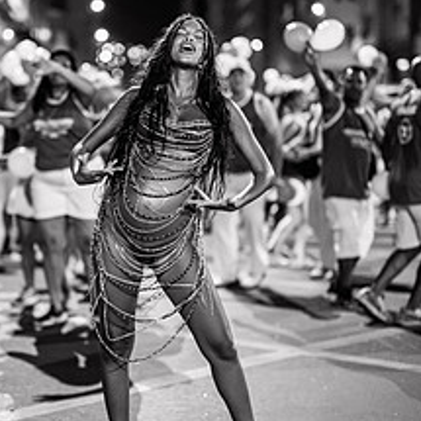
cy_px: 180
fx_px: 1225
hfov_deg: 19.5
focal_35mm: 89
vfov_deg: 19.5
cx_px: 159
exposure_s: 1/320
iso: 2000
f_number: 1.2
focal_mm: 50
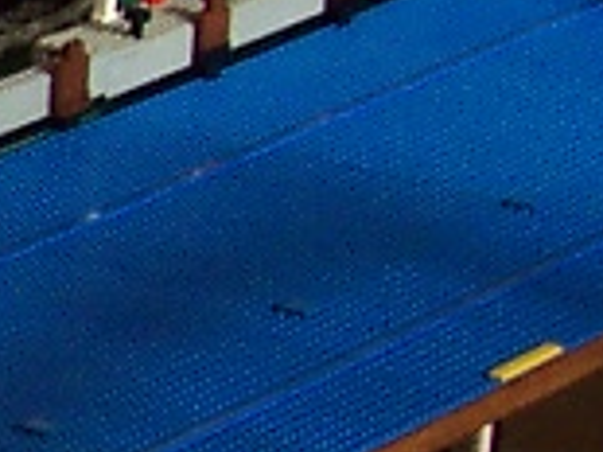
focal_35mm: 357
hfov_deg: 5.1
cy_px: 323
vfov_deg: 4.2
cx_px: -1564
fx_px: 6214
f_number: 3
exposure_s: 1/125
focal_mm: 7
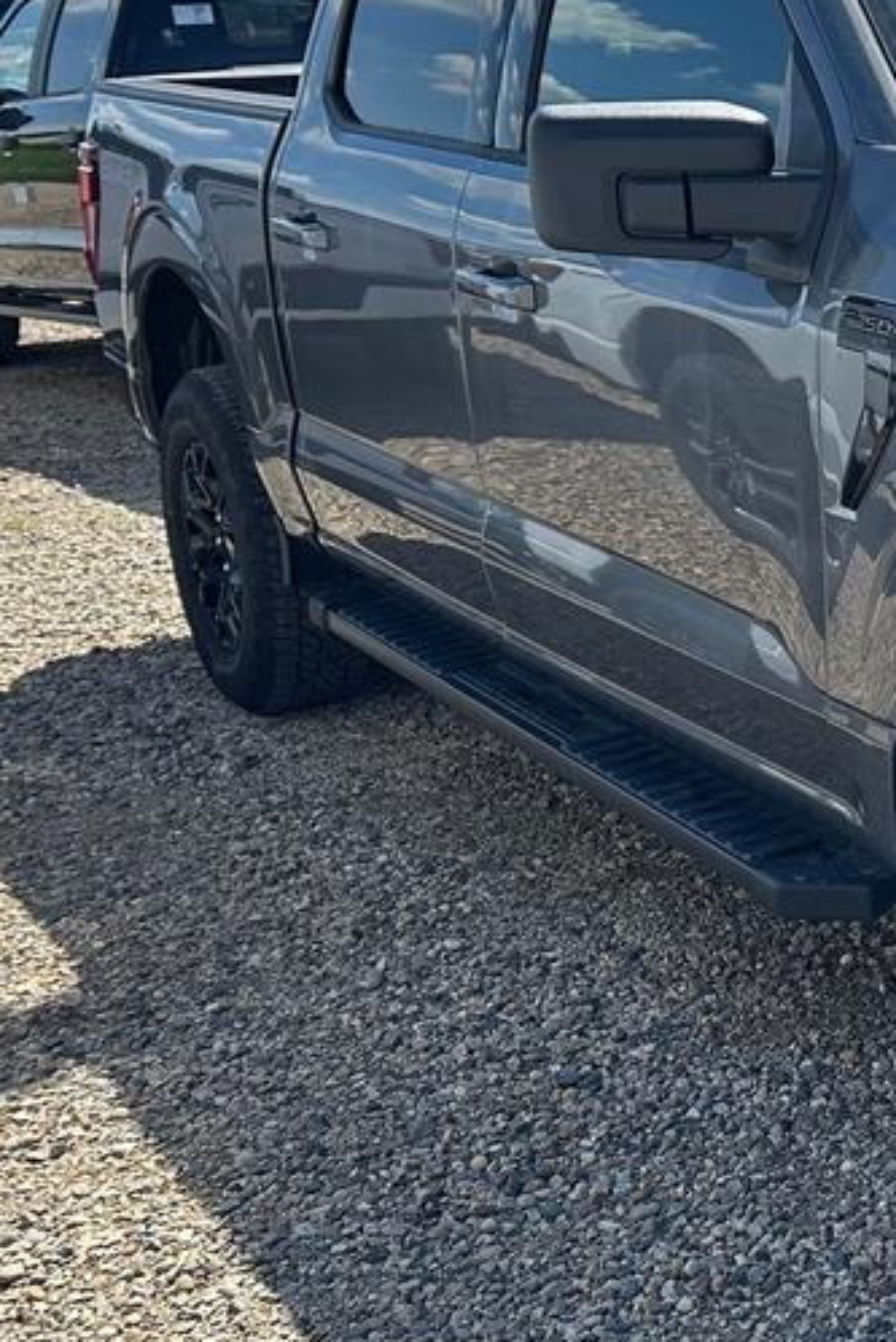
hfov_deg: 18.8
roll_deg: +1.3
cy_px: 597
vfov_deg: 31.4
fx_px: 2387
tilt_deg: -12.8
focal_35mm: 64
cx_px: 1332
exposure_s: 1/3155
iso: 80
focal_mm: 6.86
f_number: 1.78
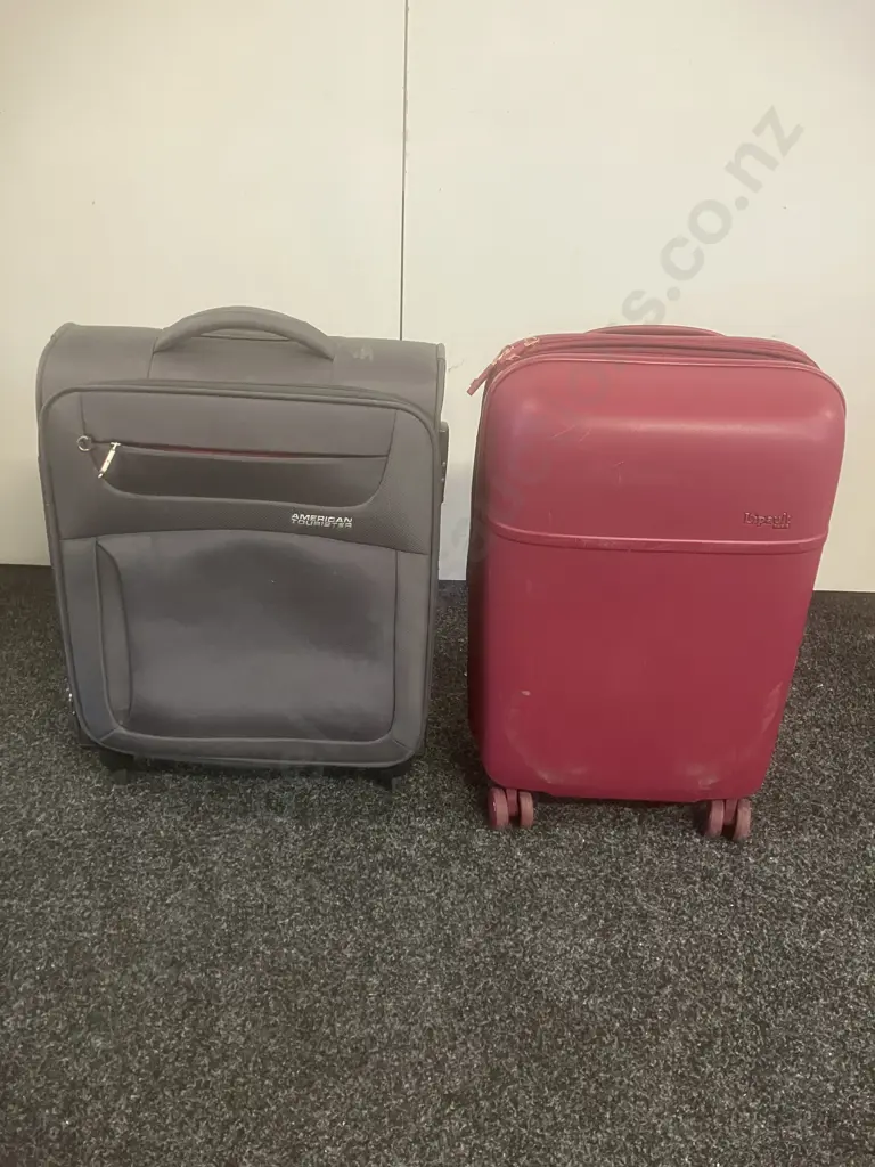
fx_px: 944
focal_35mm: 28
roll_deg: -2.5
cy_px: 584
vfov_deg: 63.4
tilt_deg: -26.9
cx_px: 438
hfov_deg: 49.7
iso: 320
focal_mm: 3.99
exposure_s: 1/50
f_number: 1.8
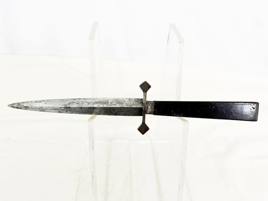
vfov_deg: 53.1
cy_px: 100
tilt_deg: -38.8
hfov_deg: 67.3
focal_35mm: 26
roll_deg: -1.1
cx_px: 134
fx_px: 201
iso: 50
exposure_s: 1/416
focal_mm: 5.1
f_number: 1.6
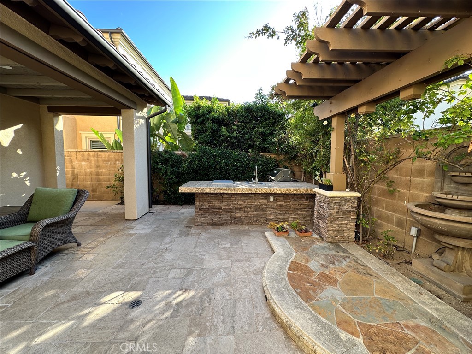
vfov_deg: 85.7
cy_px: 177
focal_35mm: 14
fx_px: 191
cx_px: 236
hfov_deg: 102.1
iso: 40
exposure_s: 1/126
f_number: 2.2
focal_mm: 2.22
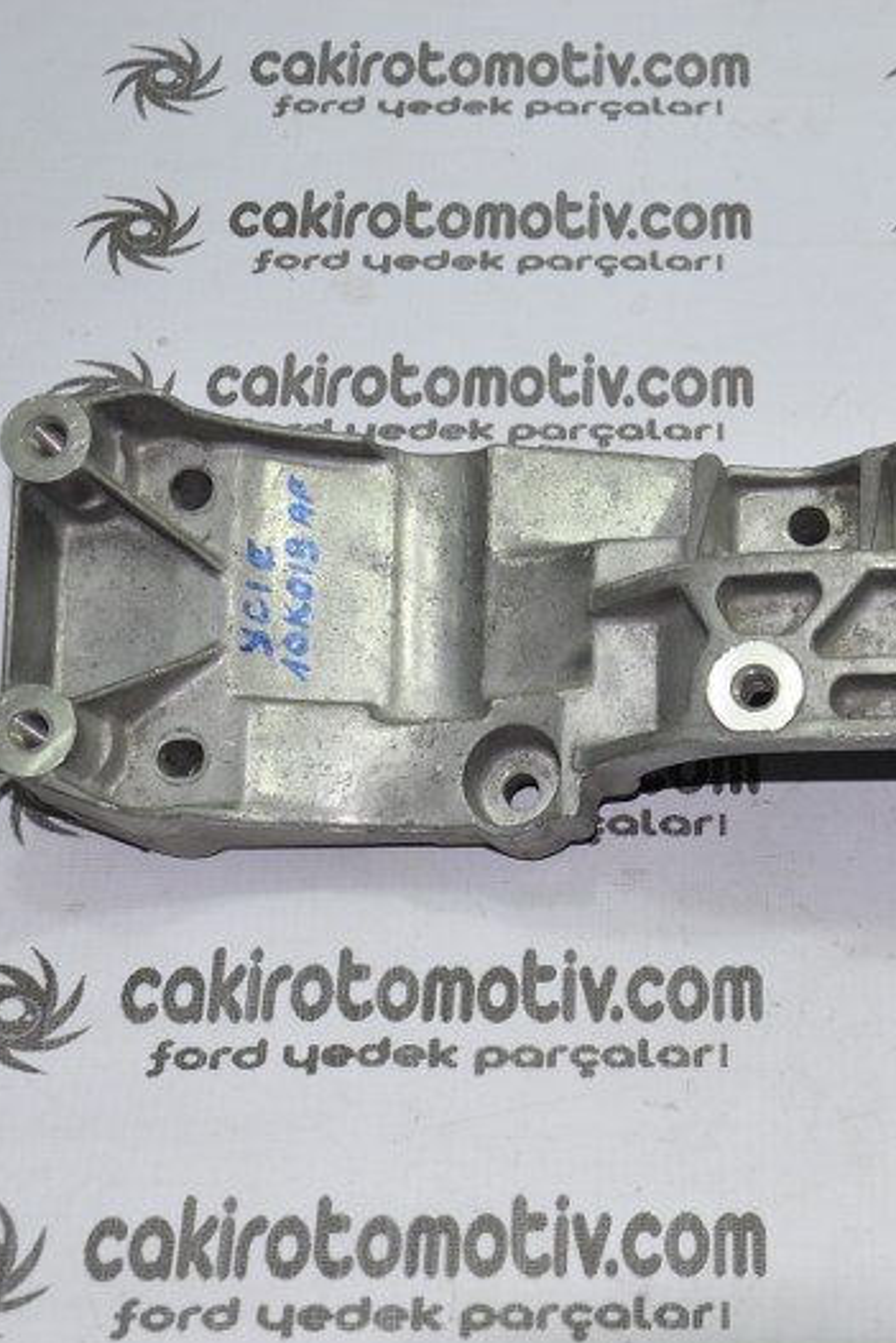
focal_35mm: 82
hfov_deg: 16.5
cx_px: 781
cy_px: 694
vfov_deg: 24.8
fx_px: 3059
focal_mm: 32
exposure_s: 1/50
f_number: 5.6
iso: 200
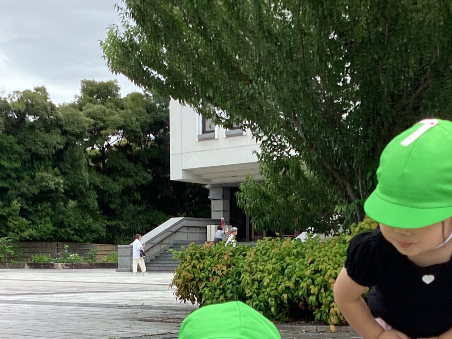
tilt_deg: -5.4
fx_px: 797
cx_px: 254
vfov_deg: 23.2
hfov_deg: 31.6
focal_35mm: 61
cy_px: 325
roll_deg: +1.1
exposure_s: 1/519
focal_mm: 3.3
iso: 25
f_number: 2.4
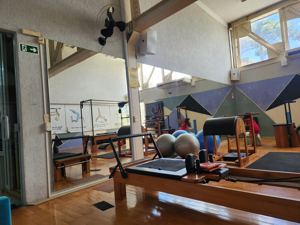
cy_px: 112
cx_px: 150
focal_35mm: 23
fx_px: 199
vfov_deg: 58.9
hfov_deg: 73.9
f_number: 1.8
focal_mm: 5.4
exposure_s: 1/180
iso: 50
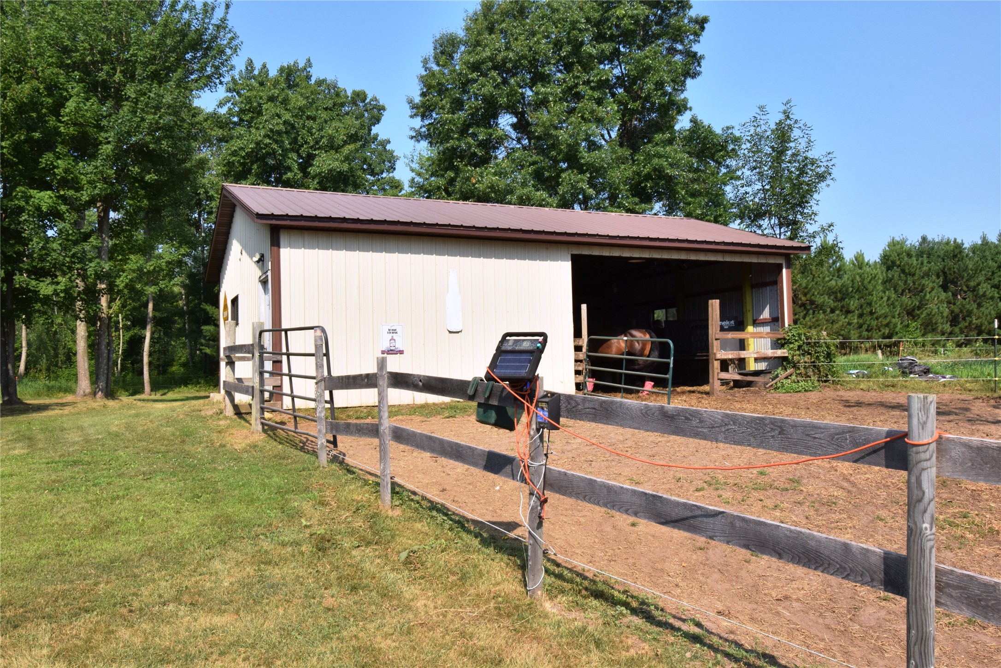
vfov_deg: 43.6
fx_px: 834
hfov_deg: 61.9
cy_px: 334
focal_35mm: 30
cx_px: 500
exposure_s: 1/200
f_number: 20
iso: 320
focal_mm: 20
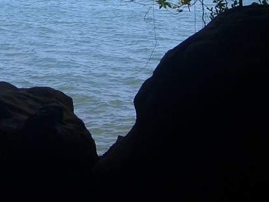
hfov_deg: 22.6
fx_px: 668
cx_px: 85
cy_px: -35
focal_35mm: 86
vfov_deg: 16.5
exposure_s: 1/640
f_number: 4.3
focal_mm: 5.8
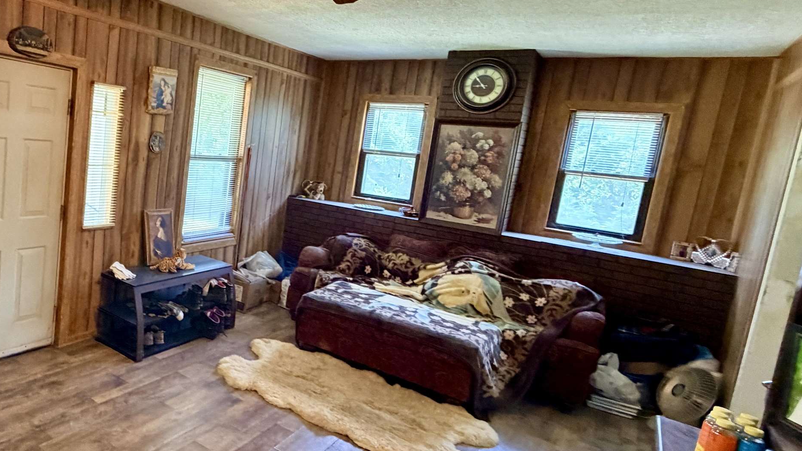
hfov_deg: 67.8
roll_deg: -5.4
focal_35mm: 25
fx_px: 532
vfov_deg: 45.9
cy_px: 205
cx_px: 172
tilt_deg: -8.0
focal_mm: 2.22
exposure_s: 1/60
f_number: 2.2
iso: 500
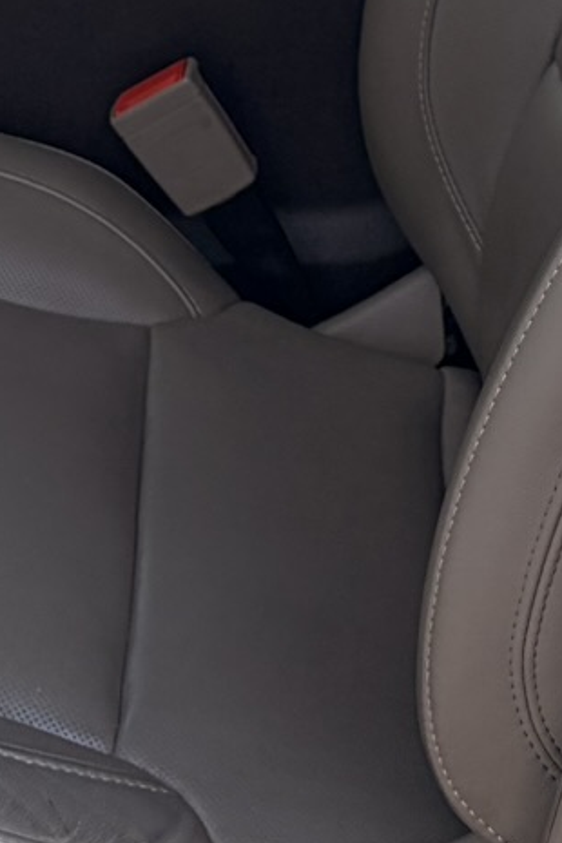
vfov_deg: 15.9
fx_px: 2786
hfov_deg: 11.4
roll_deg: -2.7
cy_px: -397
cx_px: 569
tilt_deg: -12.2
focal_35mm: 119
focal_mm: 5.96
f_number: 1.6
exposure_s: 1/2283
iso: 50
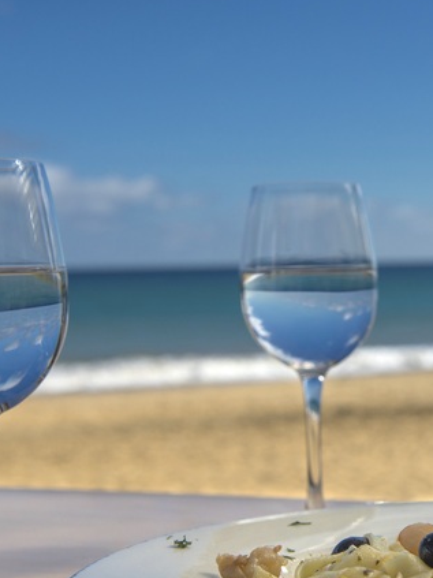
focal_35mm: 80
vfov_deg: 24.4
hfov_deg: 18.2
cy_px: 331
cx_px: 363
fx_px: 1335
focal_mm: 44
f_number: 7.1
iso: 400
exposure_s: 1/3200
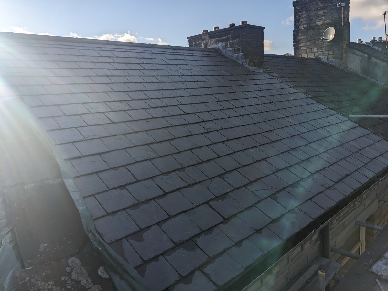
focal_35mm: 27
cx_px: 194
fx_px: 303
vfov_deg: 51.4
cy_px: 146
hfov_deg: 65.3
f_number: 1.73
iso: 46
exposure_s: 1/3906
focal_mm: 4.38
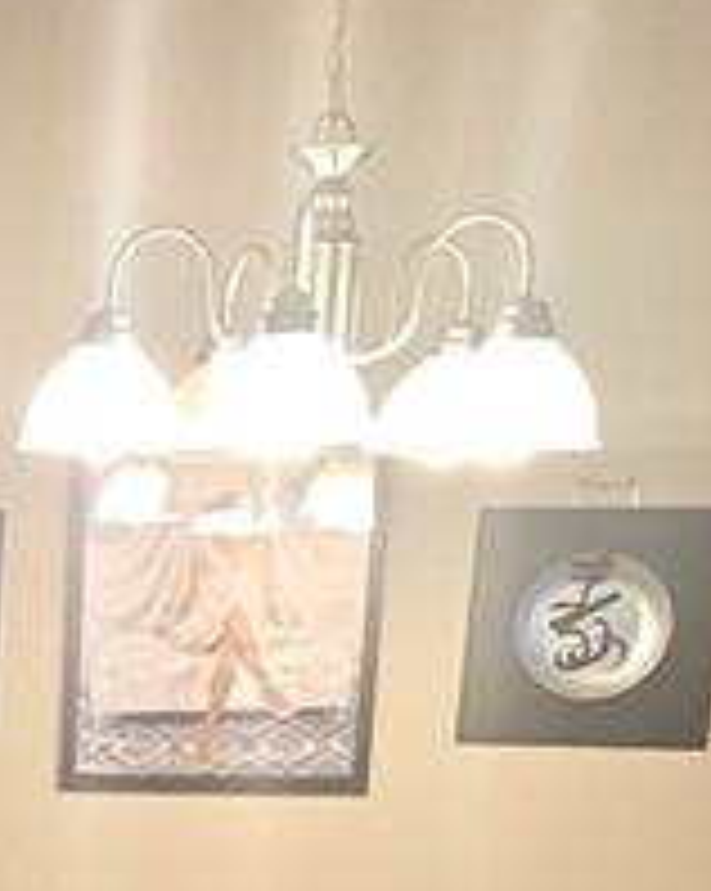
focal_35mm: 77
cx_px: -464
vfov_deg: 22.7
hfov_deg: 17.2
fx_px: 2029
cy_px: 1089
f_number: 2.2
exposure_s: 1/60
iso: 500
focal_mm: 2.2
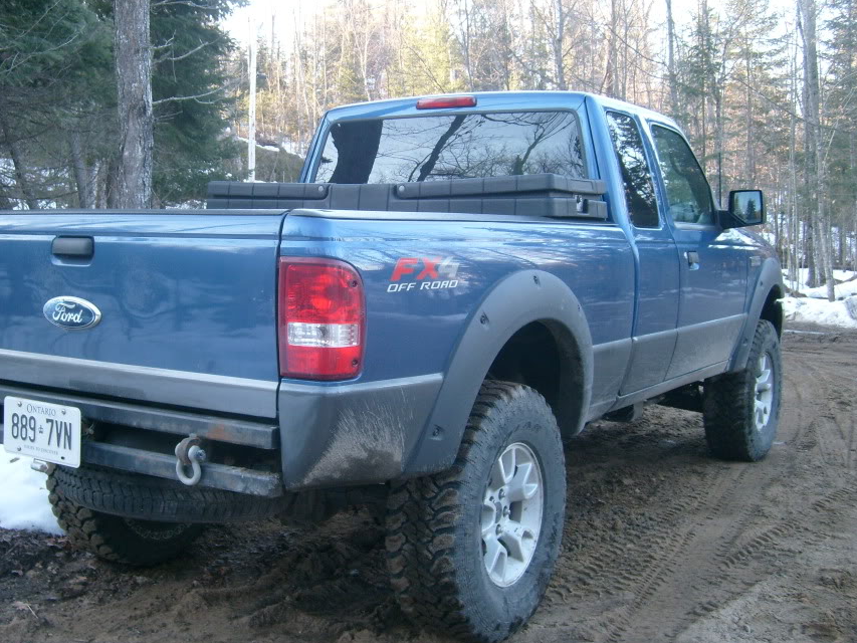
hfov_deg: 44.6
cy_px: 303
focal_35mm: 42
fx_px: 1040
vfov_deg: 34.3
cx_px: 353
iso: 80
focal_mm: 5.8
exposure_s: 1/60
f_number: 2.8
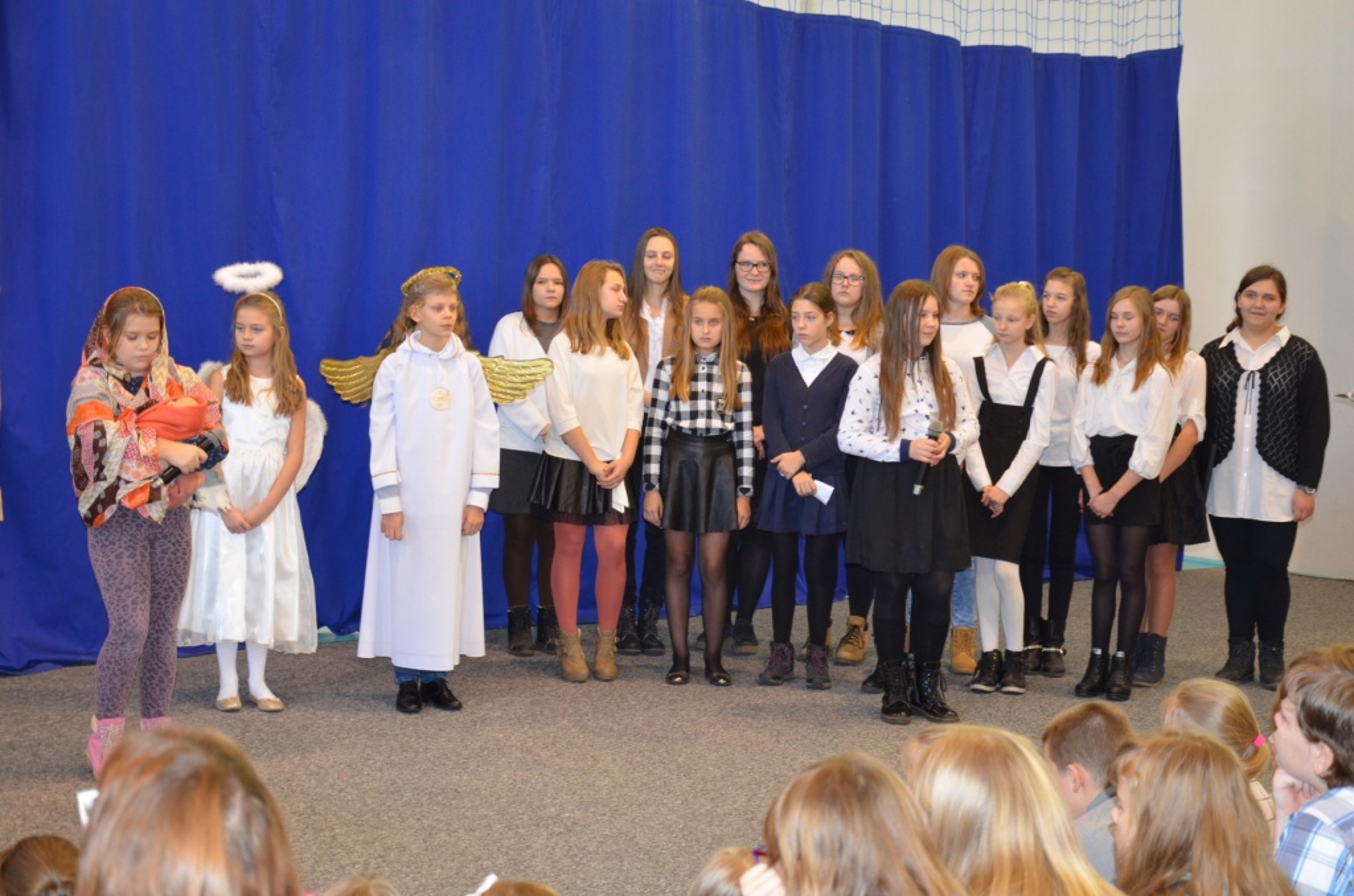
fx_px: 2139
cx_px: 677
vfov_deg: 23.7
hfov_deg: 35.1
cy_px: 448
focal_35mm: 57
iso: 1250
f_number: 4.5
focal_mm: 38
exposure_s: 1/60
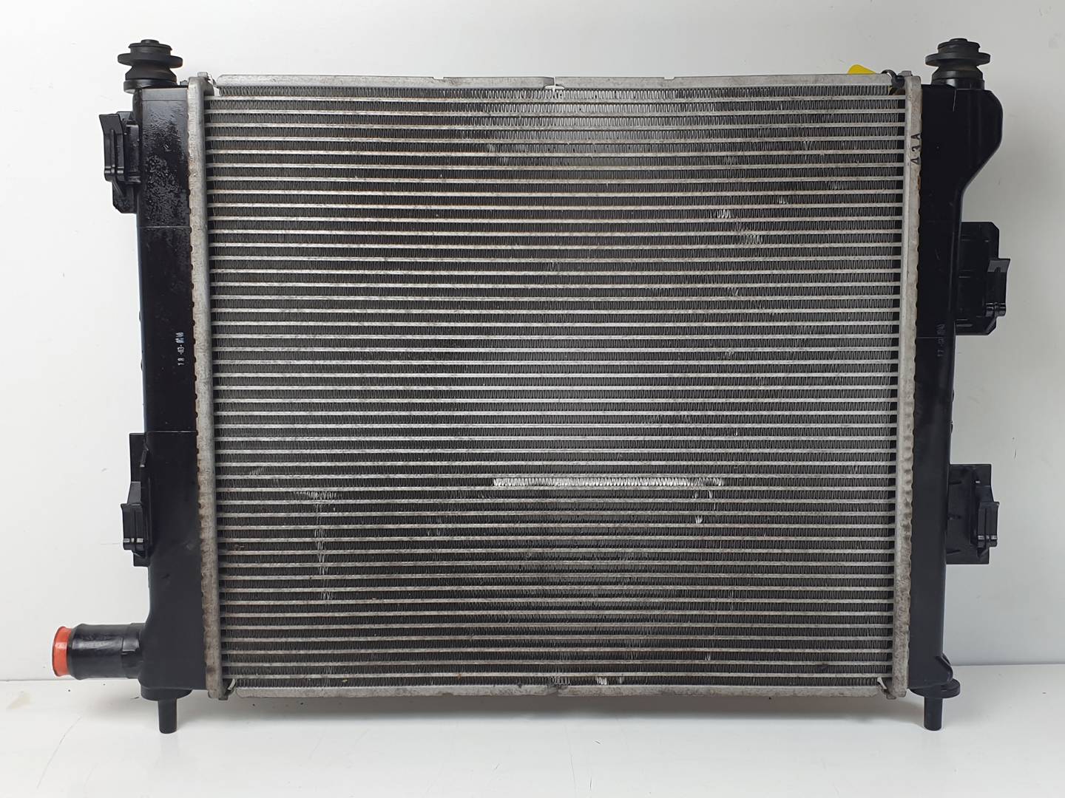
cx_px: 532
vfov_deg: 53.1
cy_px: 399
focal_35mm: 26
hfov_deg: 67.3
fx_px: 800
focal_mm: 4.3
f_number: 2.4
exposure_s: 1/100
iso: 50
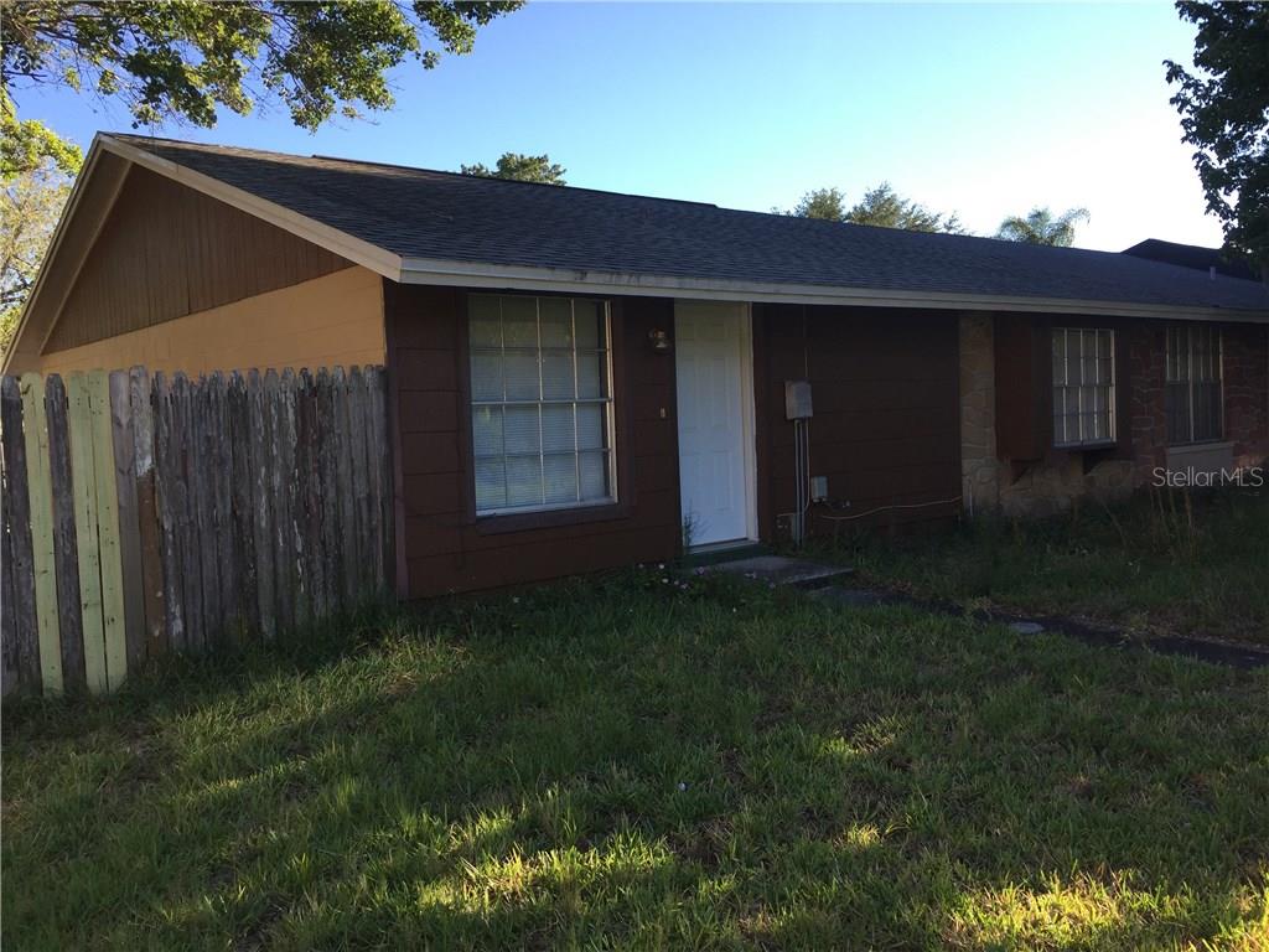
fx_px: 1063
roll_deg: +1.8
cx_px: 634
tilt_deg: -3.5
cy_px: 476
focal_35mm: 29
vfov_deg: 48.2
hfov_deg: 61.7
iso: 32
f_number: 2.2
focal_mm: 4.15
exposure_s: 1/507
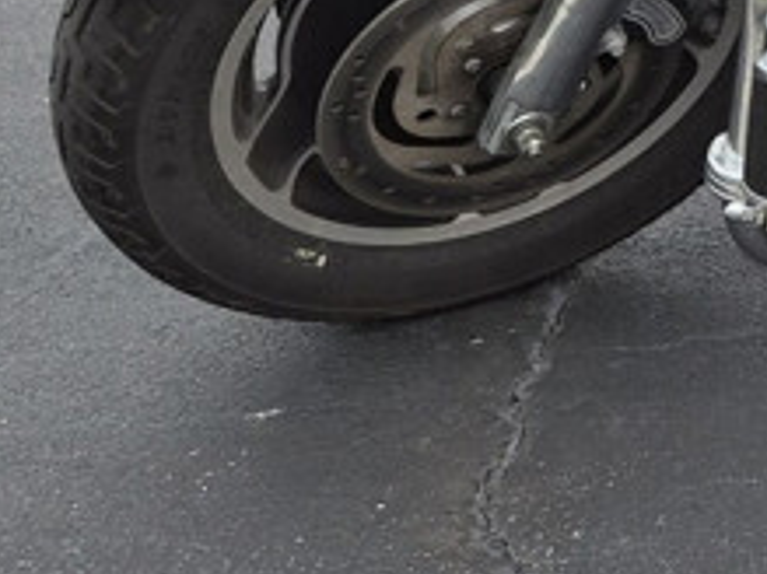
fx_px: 2480
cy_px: -518
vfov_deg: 12.0
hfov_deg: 15.1
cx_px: 1403
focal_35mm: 112
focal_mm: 5.4
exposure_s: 1/3688
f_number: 1.8
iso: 80
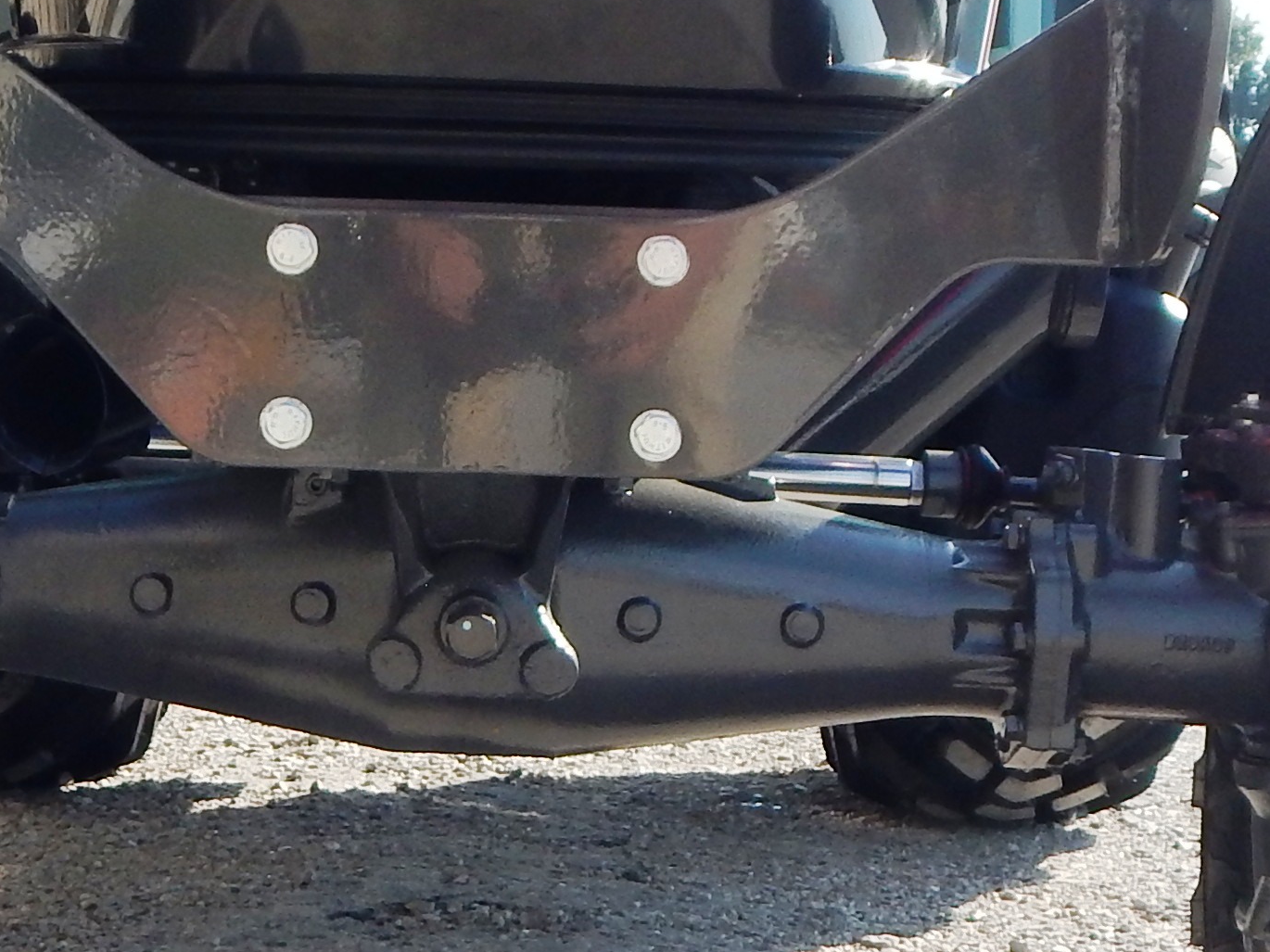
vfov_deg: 19.9
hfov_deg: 26.3
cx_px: 502
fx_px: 2714
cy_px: 387
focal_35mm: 74
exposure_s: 1/640
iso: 125
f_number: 3
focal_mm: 4
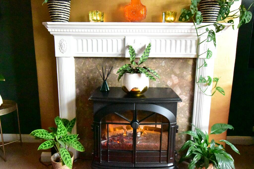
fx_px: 212
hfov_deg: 61.9
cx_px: 127
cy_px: 84
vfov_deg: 43.6
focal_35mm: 30
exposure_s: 1/200
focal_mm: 20
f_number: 5.6
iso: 25600
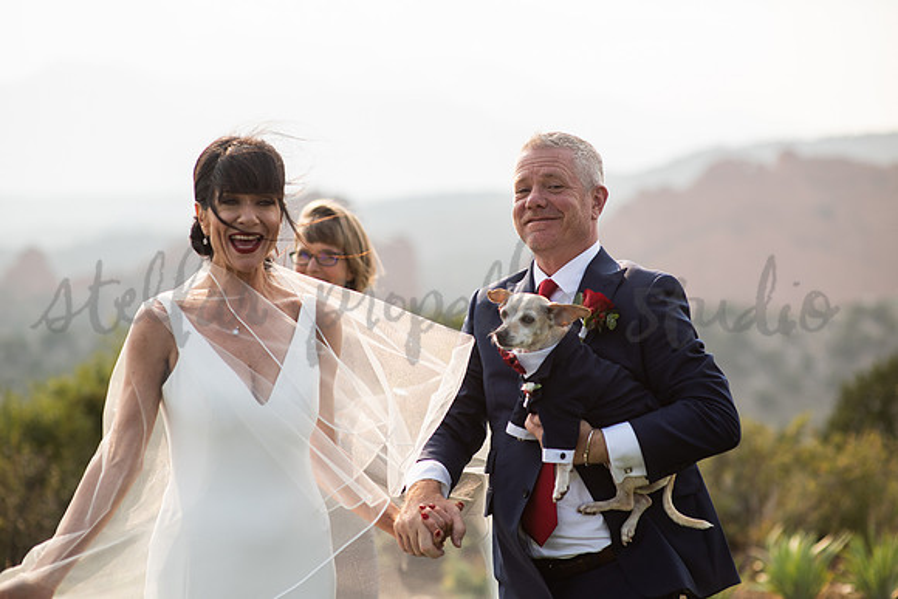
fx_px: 2121
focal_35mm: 85
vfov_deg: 16.1
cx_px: 449
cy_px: 300
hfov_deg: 23.9
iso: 160
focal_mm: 85
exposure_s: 1/3200
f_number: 2.2
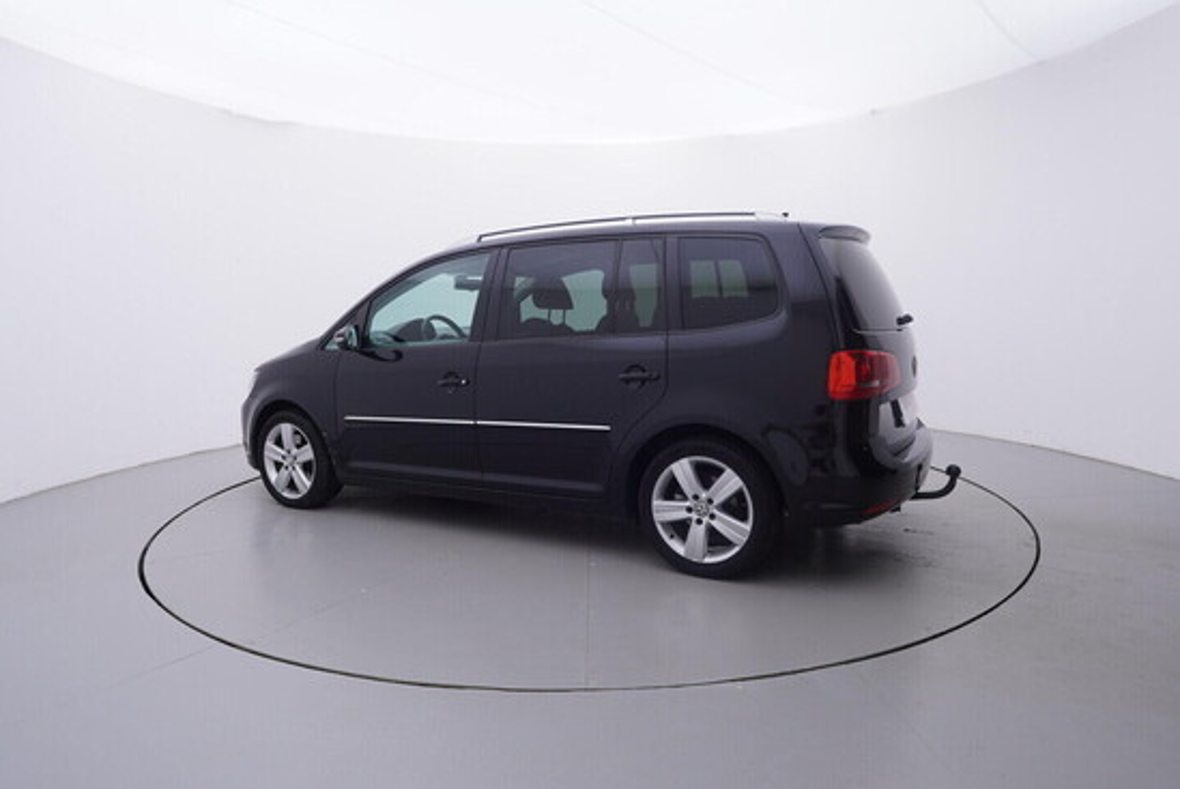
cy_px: 394
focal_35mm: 22
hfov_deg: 77.3
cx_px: 590
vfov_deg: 56.2
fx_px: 738
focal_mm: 15
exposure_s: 1/80
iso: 200
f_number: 5
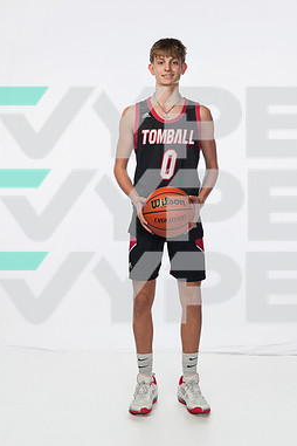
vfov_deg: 38.2
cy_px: 206
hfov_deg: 26.0
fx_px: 643
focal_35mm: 52
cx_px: 153
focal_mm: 44
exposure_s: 1/250
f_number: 8
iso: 640
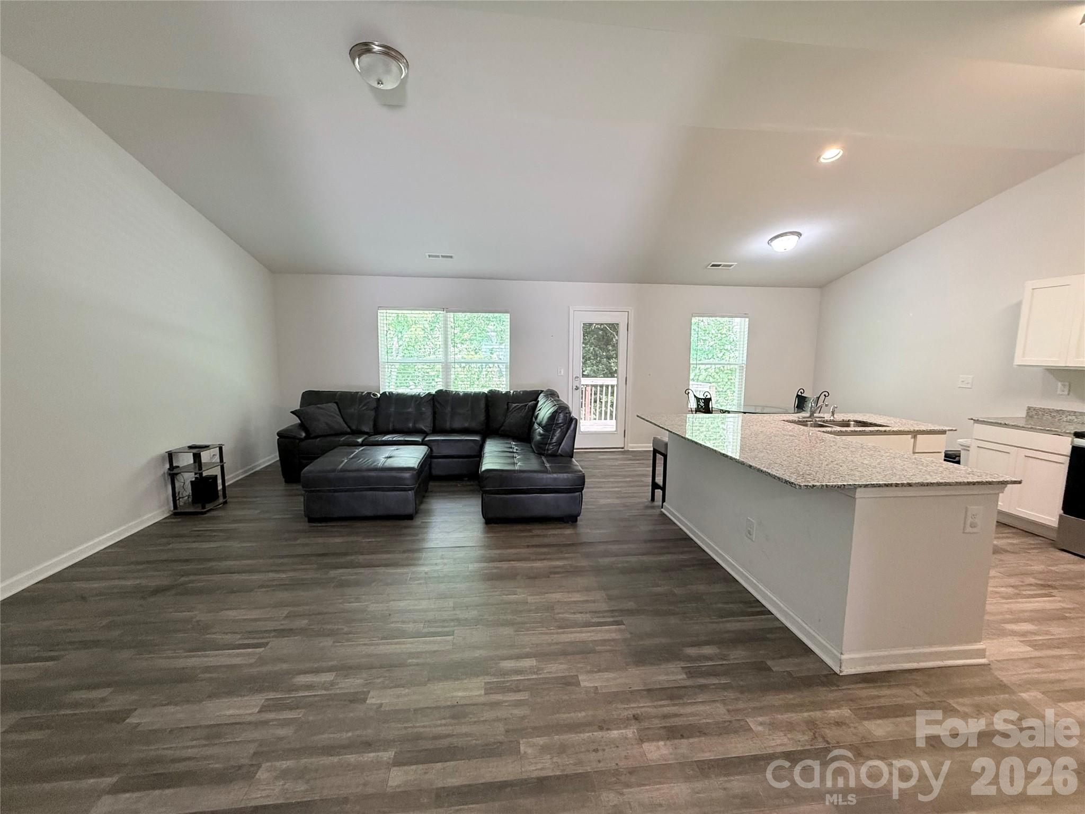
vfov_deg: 85.7
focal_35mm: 14
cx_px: 542
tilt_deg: -6.2
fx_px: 439
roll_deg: -0.4
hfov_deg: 102.1
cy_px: 407
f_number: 2.2
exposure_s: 1/120
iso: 400
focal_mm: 2.22
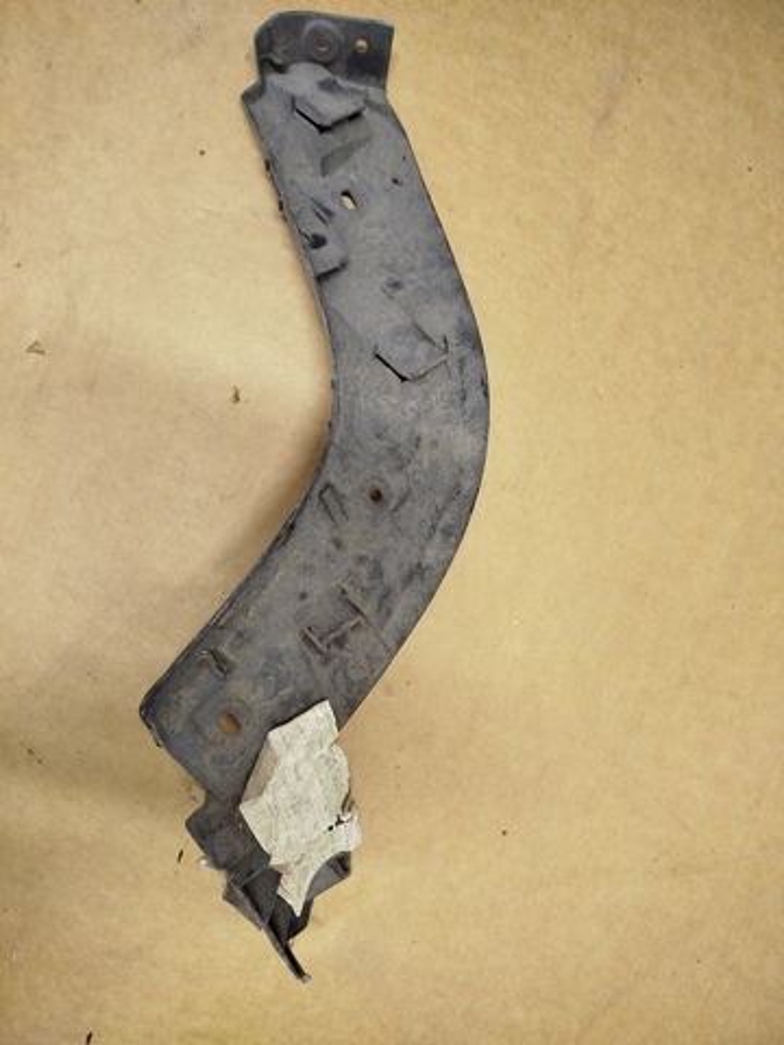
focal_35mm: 24
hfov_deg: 56.8
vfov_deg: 71.6
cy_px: 522
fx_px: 725
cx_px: 392
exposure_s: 1/33
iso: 500
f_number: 1.7
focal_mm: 5.31
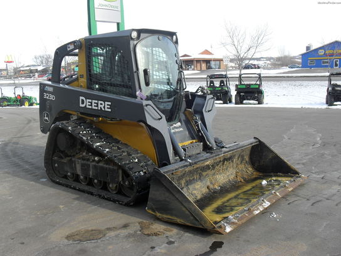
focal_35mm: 35
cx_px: 170
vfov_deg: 40.7
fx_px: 345
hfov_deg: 52.6
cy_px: 128
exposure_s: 1/350
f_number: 3.2
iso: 100
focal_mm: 6.3
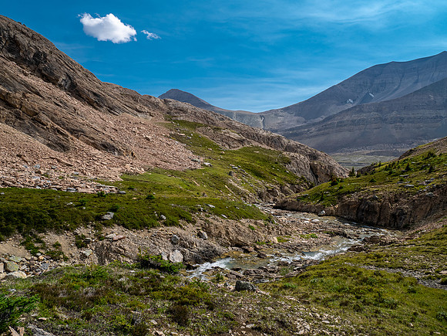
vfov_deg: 56.8
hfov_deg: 71.6
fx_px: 310
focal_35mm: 24
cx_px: 224
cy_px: 168
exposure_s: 1/200
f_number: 8
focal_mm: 12
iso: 200
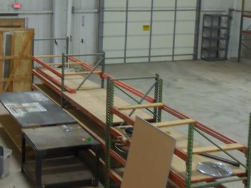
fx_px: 471
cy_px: 38
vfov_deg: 22.3
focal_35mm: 65
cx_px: 70
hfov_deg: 29.5
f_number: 3.3
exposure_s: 1/30
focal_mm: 4.5
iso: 160
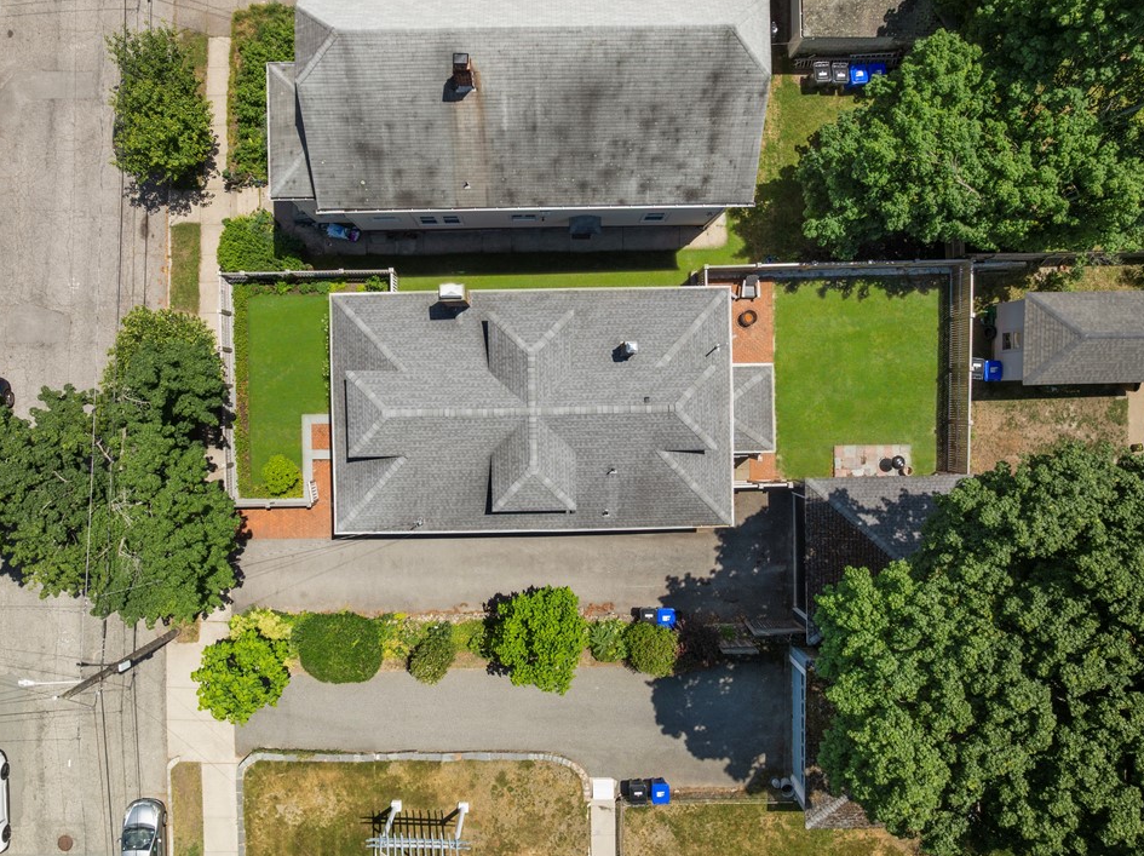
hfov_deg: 67.3
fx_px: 858
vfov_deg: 53.0
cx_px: 539
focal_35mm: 26
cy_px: 419
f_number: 5.6
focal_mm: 12.29
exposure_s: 1/160
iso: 100
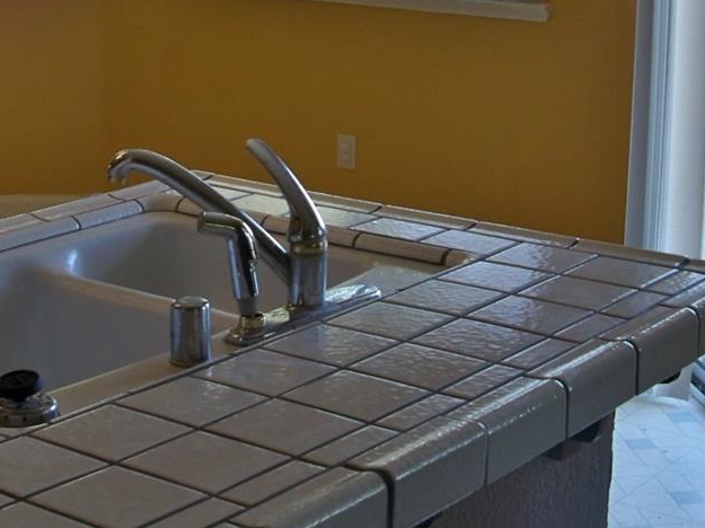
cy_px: 53
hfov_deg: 23.1
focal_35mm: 84
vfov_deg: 17.3
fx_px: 1710
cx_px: 202
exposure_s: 1/30
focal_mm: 6.2
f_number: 3.5
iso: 64
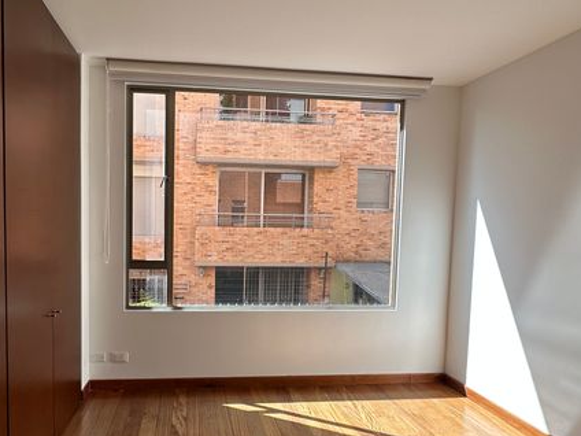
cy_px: 244
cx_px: 223
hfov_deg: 75.2
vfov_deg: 60.9
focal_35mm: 22
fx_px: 369
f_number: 2.2
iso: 40
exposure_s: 1/232
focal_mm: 2.22
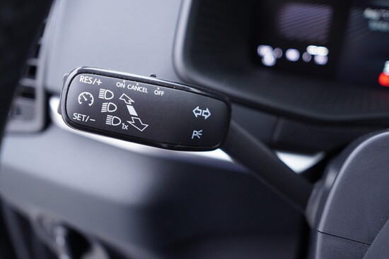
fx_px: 389
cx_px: 194
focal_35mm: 36
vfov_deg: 36.9
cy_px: 130
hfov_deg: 53.1
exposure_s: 1/40
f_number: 2.8
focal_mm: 24
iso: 400
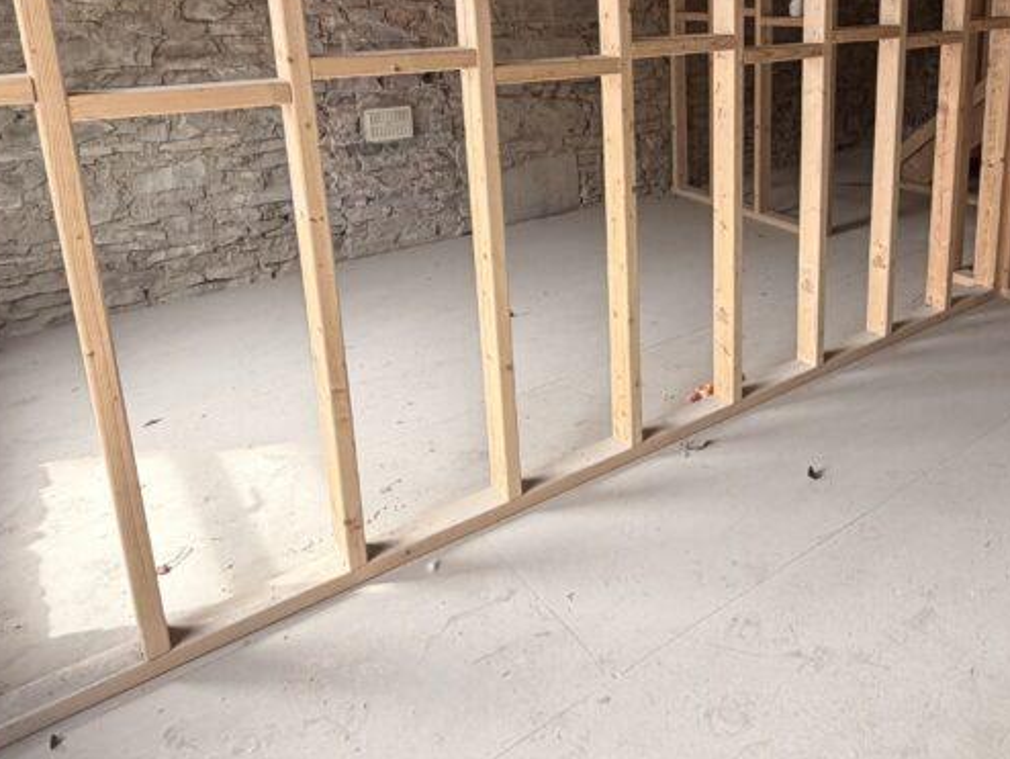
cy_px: 174
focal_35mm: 29
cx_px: 726
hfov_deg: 59.2
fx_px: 847
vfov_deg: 46.2
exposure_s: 1/121
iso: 200
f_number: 2.2
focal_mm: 2.22
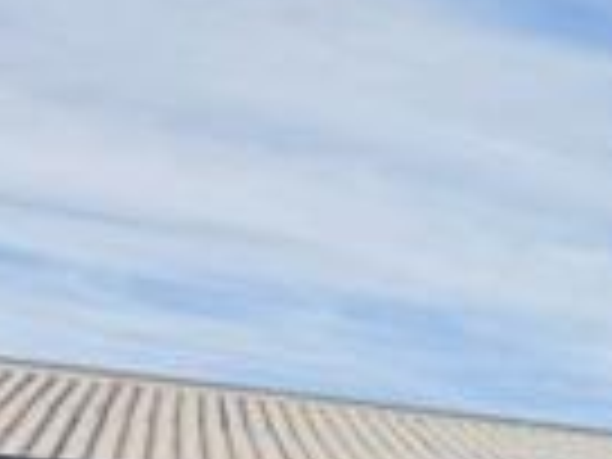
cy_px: 1233
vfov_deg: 9.4
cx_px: 1544
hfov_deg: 11.6
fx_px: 2387
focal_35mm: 135
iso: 80
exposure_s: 1/1925
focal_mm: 6.3
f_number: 1.7
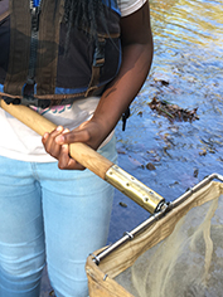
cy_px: 36
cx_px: 49
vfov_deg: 31.4
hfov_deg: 24.5
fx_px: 507
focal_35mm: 59
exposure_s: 1/60
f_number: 2.2
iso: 32
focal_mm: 4.15
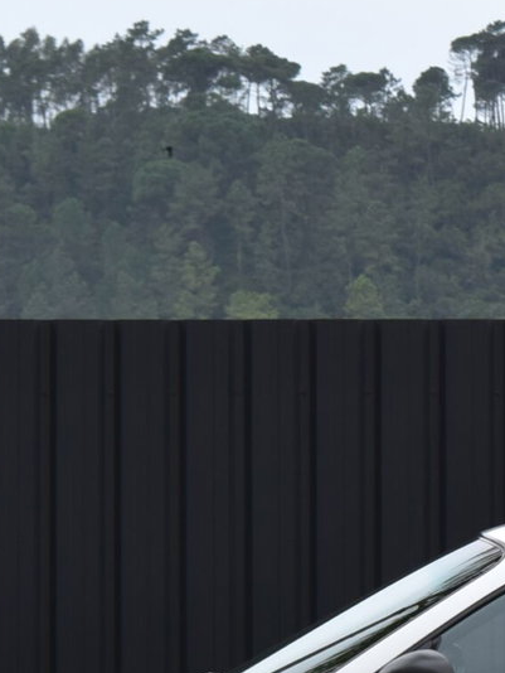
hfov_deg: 4.6
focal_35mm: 321
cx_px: 554
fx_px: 6239
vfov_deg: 6.2
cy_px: 588
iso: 400
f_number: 10
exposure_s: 1/250
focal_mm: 66
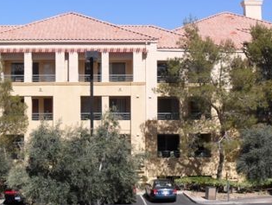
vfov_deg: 20.8
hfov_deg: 27.4
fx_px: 559
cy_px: 106
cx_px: 133
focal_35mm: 71
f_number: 7.6
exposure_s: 1/250
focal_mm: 6.3
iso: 80
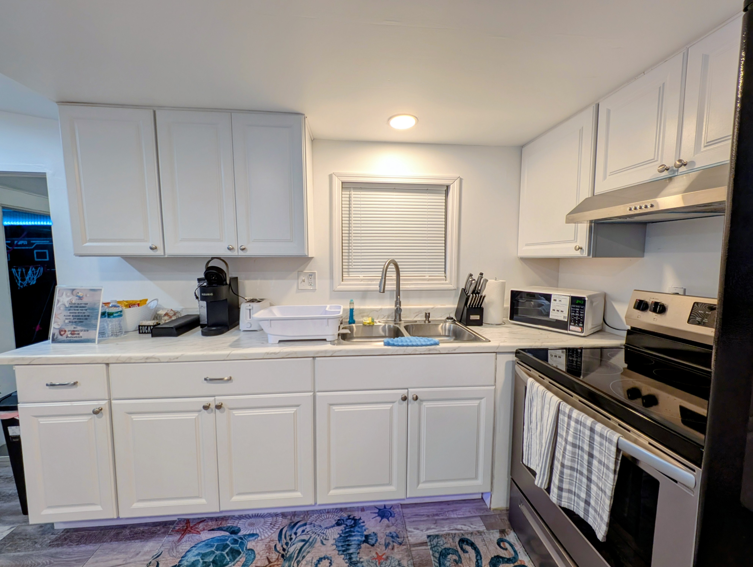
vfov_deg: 94.6
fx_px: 261
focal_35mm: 12
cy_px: 284
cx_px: 376
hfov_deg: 110.5
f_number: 1.95
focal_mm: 2.23
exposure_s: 1/40
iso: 51
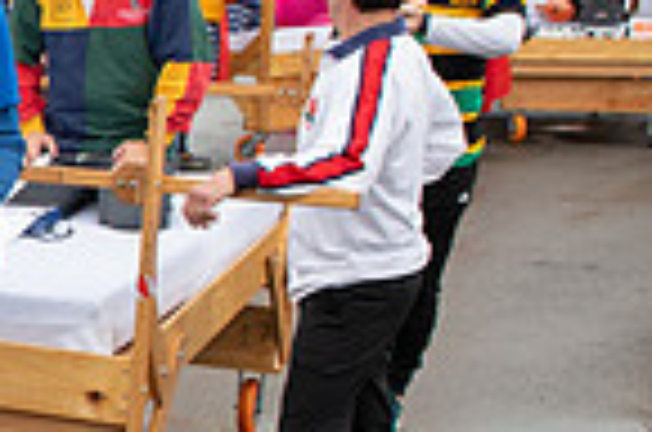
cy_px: 342
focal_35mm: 96
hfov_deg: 17.2
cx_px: -544
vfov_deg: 14.1
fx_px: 1735
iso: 400
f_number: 6.3
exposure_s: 1/200
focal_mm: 24
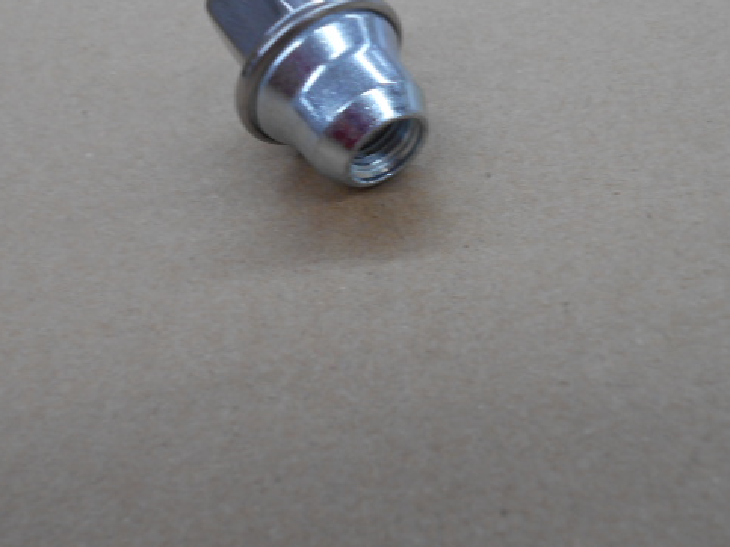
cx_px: 369
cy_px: 195
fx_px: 1033
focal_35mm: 49
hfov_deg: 38.9
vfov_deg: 29.5
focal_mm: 6.7
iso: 200
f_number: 3.9
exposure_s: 1/30
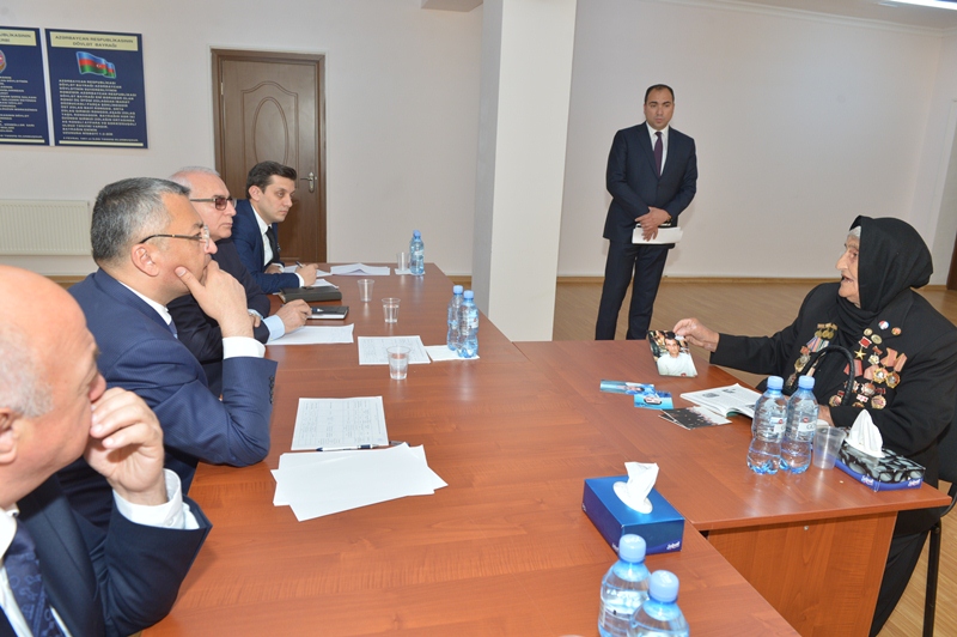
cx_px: 478
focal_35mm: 27
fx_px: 717
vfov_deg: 47.9
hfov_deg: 67.4
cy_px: 318
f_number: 6.3
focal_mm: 27
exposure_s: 1/60
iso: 640
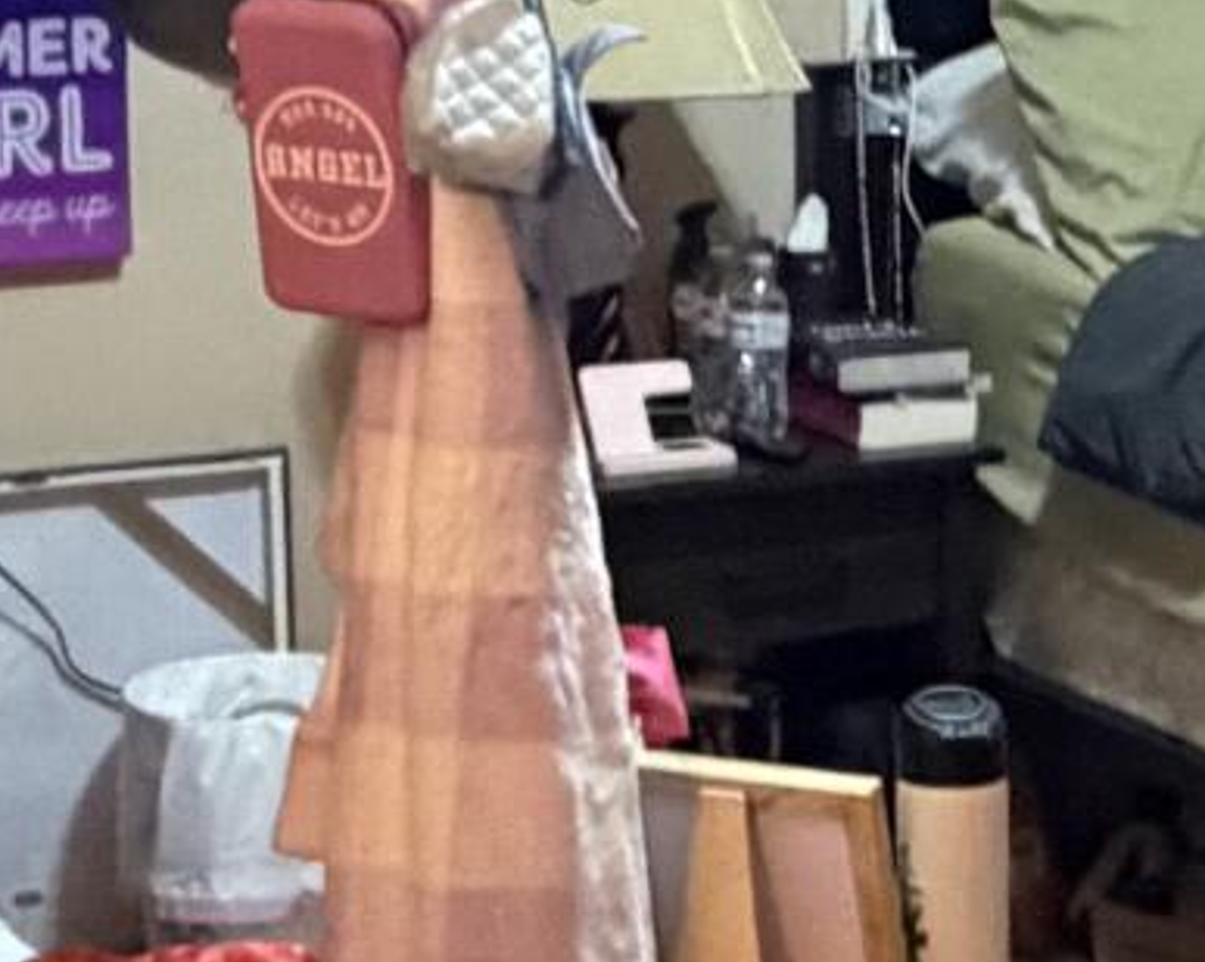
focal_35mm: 106
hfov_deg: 18.0
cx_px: 900
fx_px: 3777
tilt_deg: -6.8
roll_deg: +0.3
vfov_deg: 14.5
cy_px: 233
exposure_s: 1/60
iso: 800
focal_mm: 2.22
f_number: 2.2
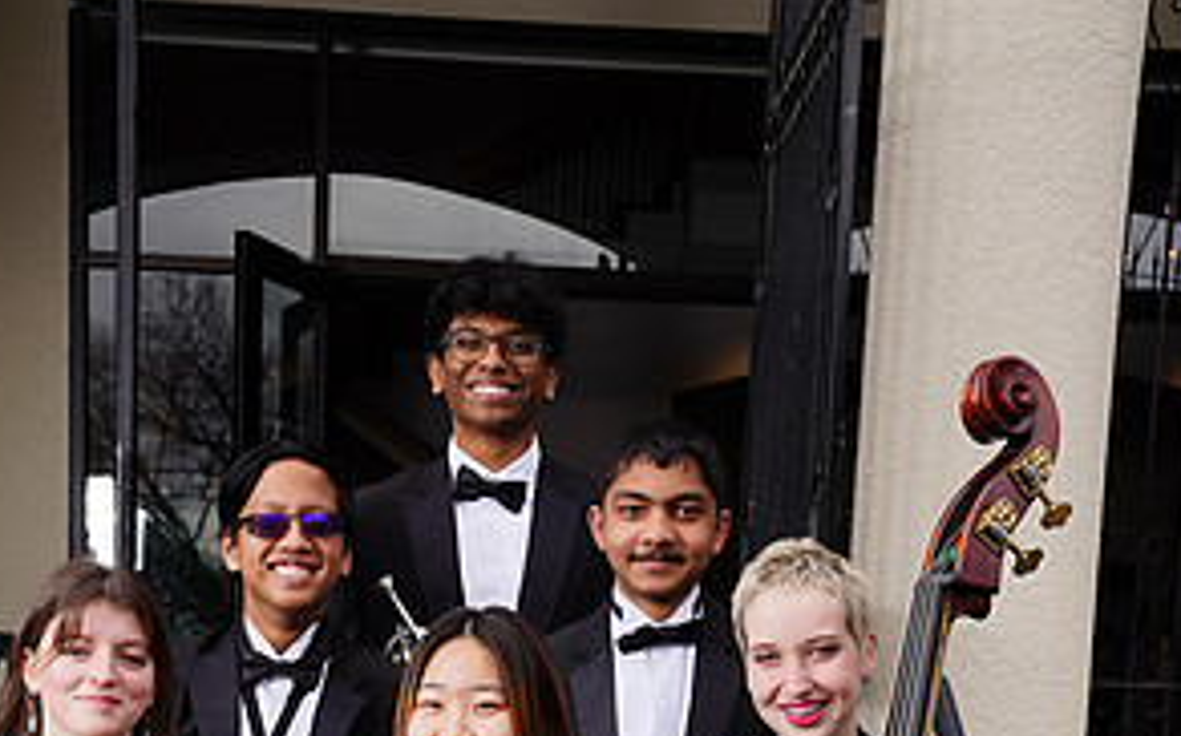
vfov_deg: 15.9
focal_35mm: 75
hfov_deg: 27.5
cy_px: 1096
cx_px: 528
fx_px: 2412
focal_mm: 37
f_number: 7.1
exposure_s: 1/200
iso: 200
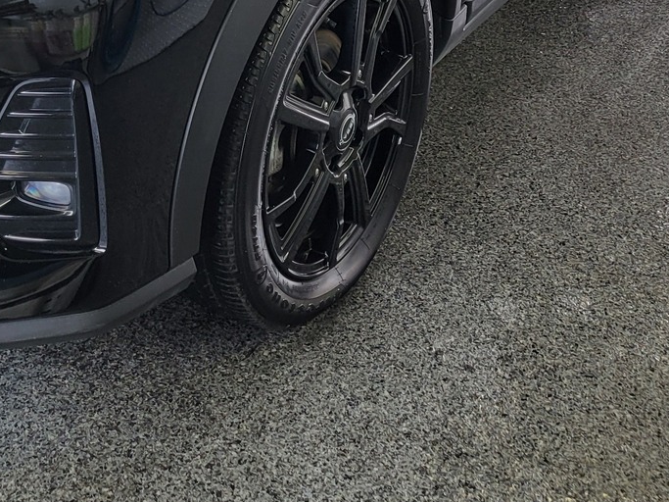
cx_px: 180
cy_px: -189
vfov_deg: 17.5
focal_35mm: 78
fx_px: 1507
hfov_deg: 24.8
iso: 40
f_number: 1.8
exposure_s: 1/134
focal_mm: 5.4
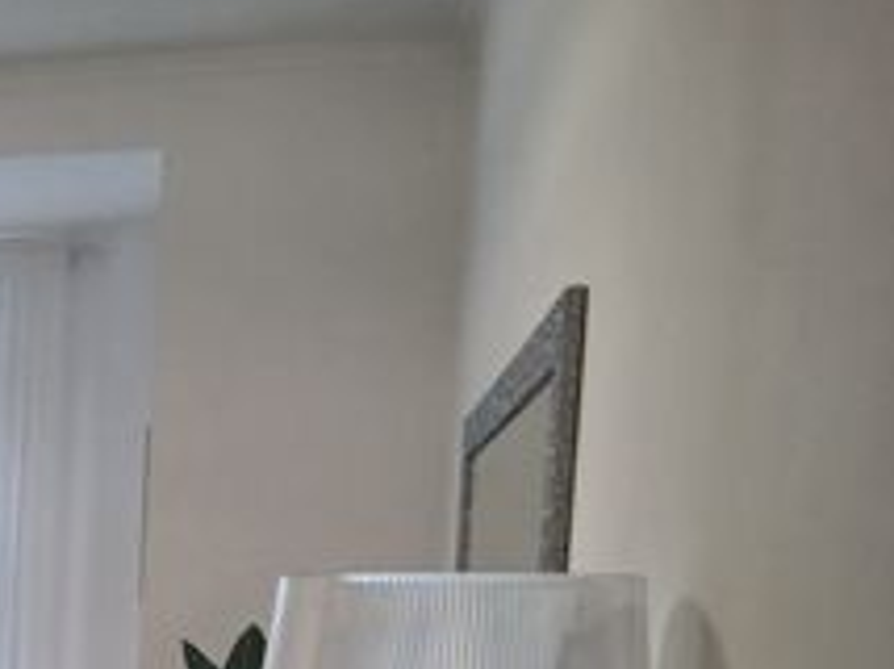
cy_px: 916
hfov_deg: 23.9
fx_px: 1883
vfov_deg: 18.5
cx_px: -230
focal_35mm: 73
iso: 50
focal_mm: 3.98
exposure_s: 1/50
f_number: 1.8
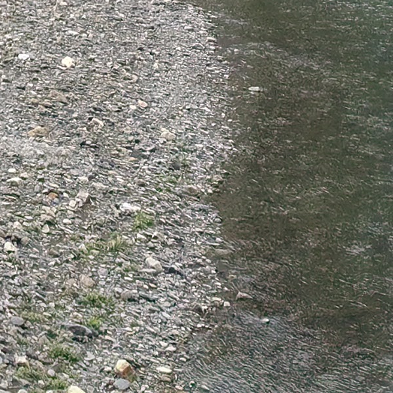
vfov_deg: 9.6
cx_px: -257
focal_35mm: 163
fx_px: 2094
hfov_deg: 10.2
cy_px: -539
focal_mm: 5.52
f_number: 1.9
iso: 50
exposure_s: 1/2342
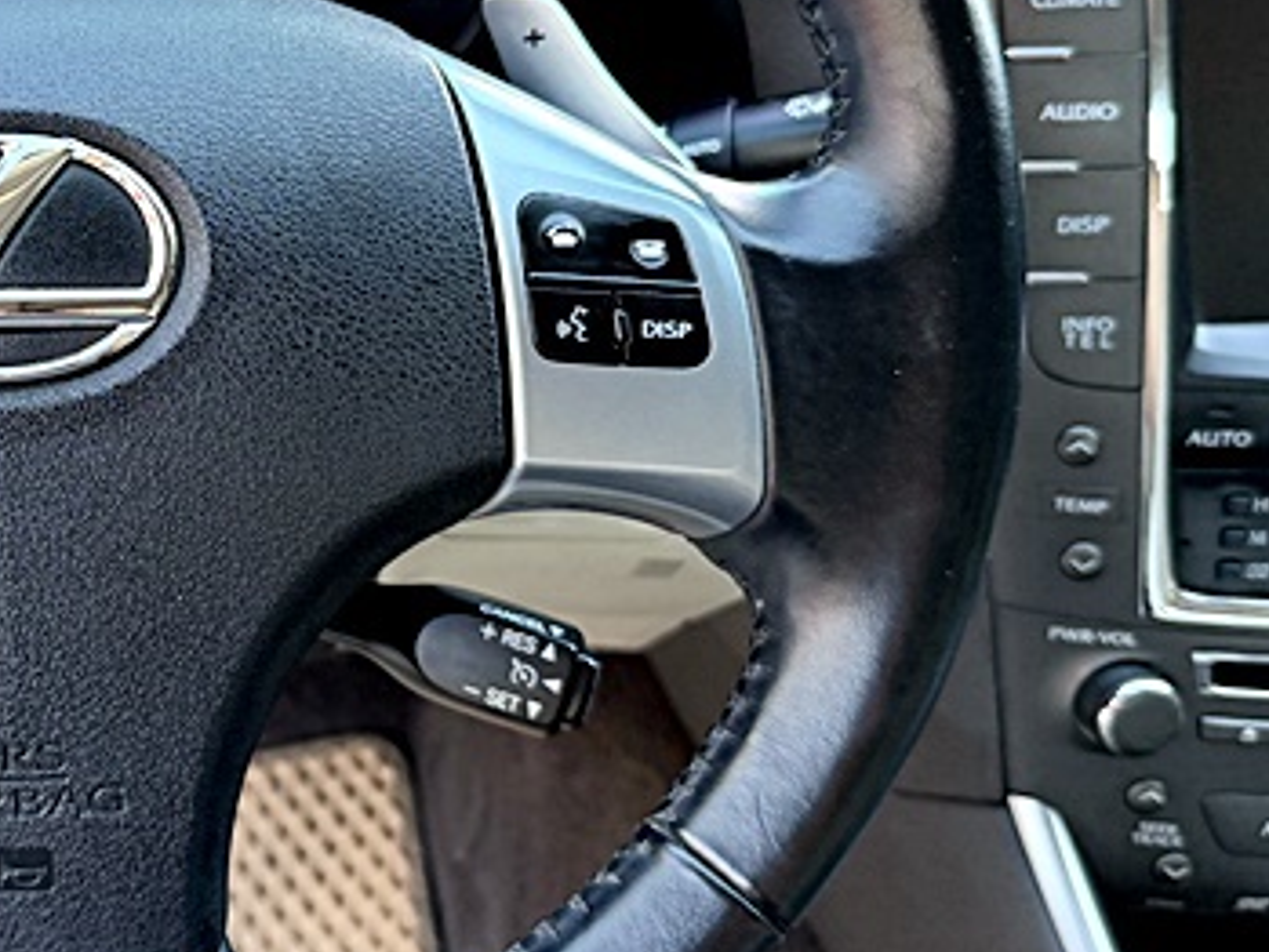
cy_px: 280
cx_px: 120
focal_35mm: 55
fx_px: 2017
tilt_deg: -29.0
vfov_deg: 26.3
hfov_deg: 33.1
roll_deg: +1.5
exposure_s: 1/95
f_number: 1.78
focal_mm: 6.76
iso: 200
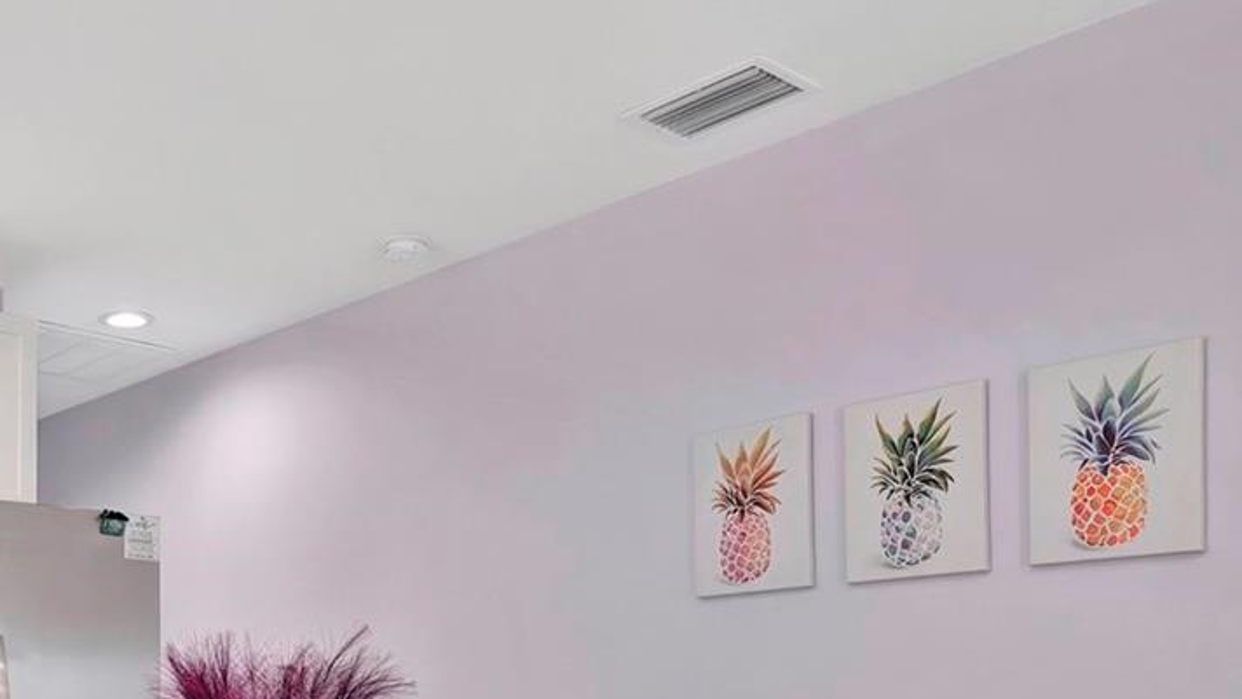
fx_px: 1318
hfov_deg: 47.3
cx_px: 223
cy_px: 845
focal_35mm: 40
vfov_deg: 26.4
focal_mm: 17
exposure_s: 1/8
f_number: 8
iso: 500
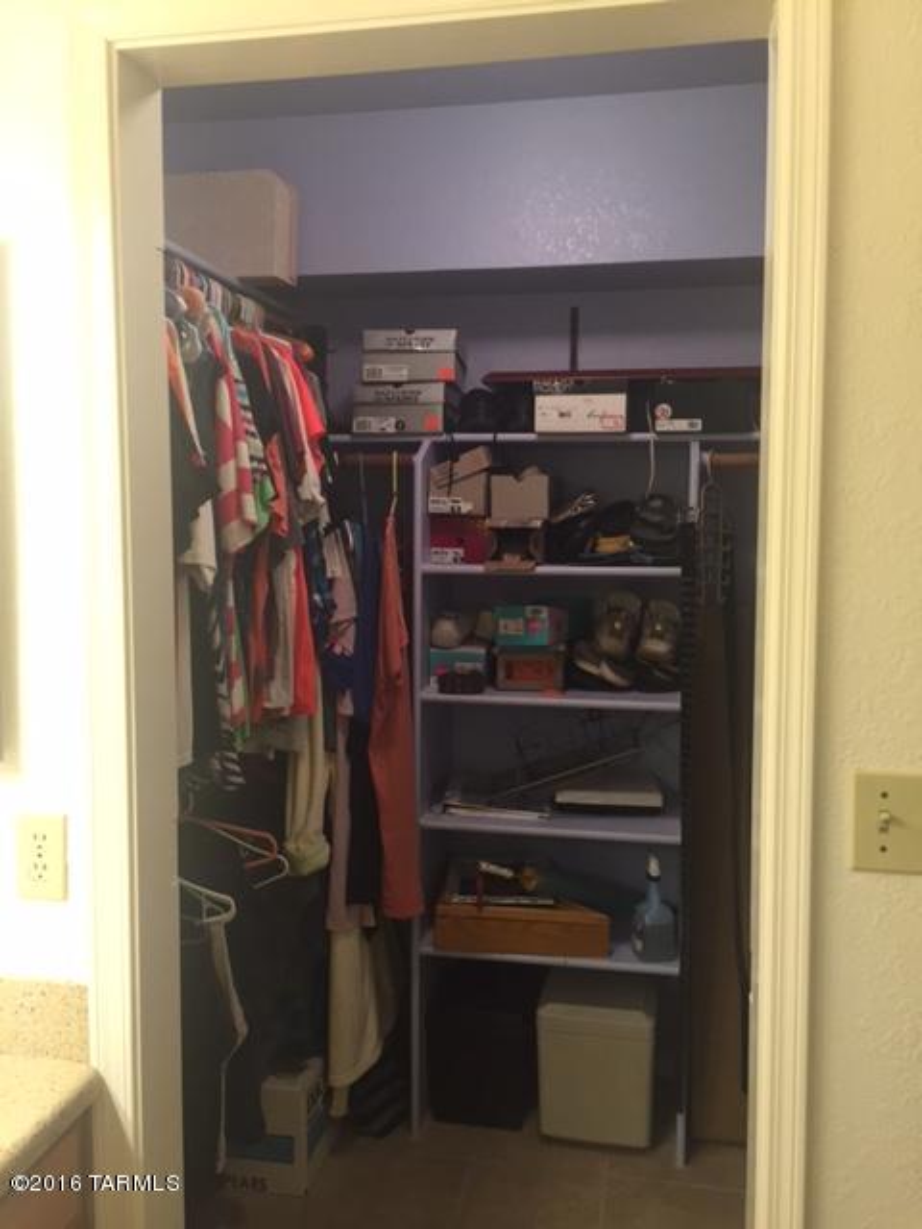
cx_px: 461
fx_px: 1030
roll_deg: -1.4
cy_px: 614
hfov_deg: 48.2
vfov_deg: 61.7
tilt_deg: -3.7
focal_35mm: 29
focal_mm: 4.15
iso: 125
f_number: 2.2
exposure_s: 1/30
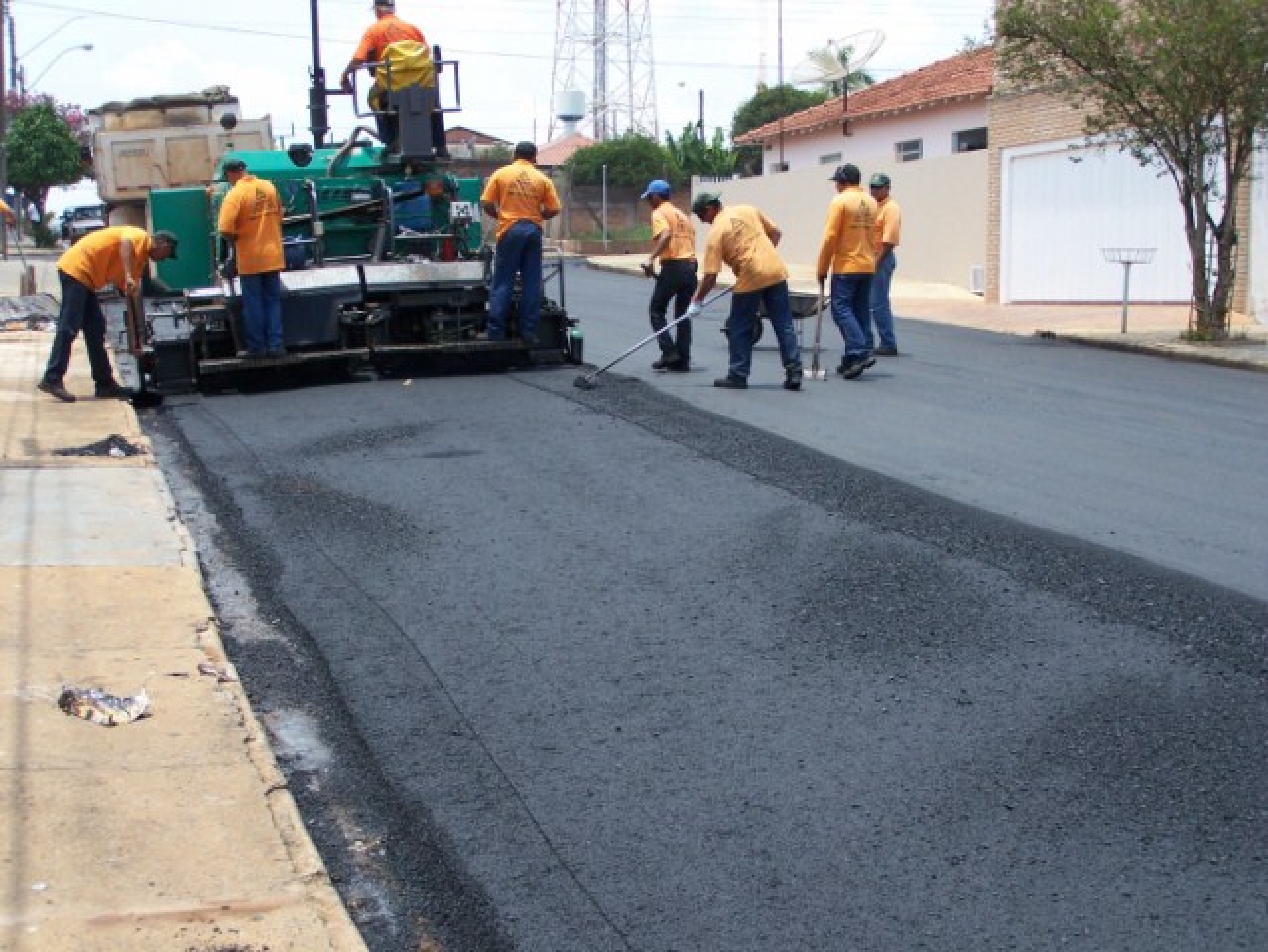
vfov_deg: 24.8
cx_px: 634
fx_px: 2162
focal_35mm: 59
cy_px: 476
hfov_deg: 32.7
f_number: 3.1
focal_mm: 9.8
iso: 80
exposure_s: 1/640
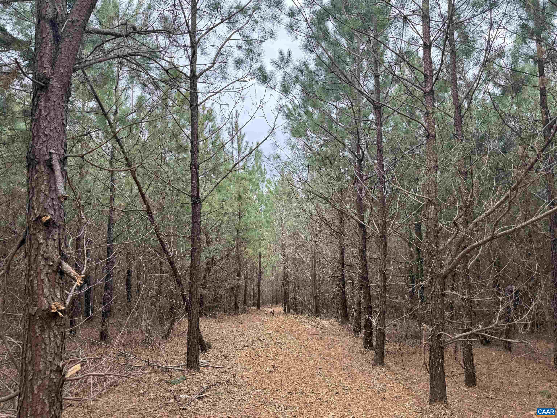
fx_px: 386
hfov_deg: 71.6
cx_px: 278
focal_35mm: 24
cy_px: 209
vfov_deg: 56.8
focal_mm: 6.76
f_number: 1.78
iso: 64
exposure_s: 1/207
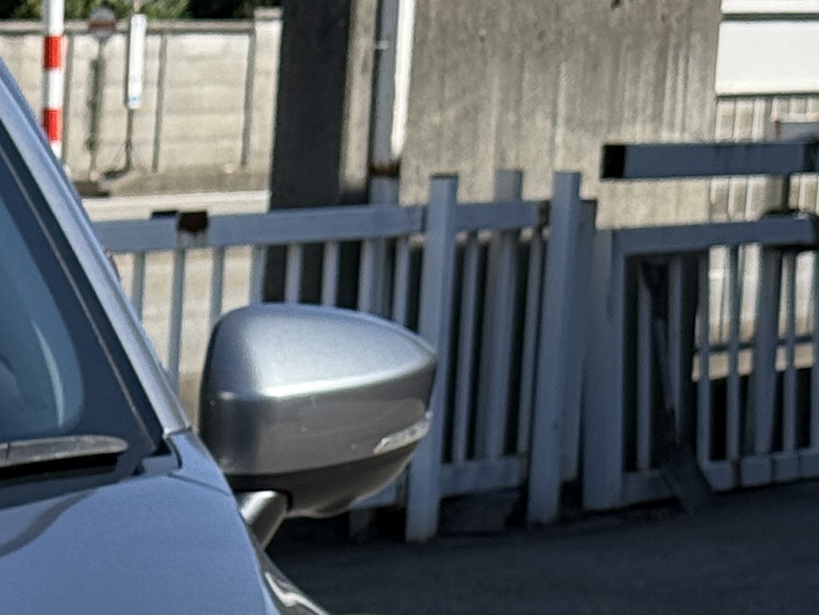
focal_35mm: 197
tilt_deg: -11.0
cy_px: 1012
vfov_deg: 7.4
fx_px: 4662
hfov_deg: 9.5
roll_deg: -0.7
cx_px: -752
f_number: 1.78
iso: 100
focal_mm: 6.76
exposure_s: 1/4587
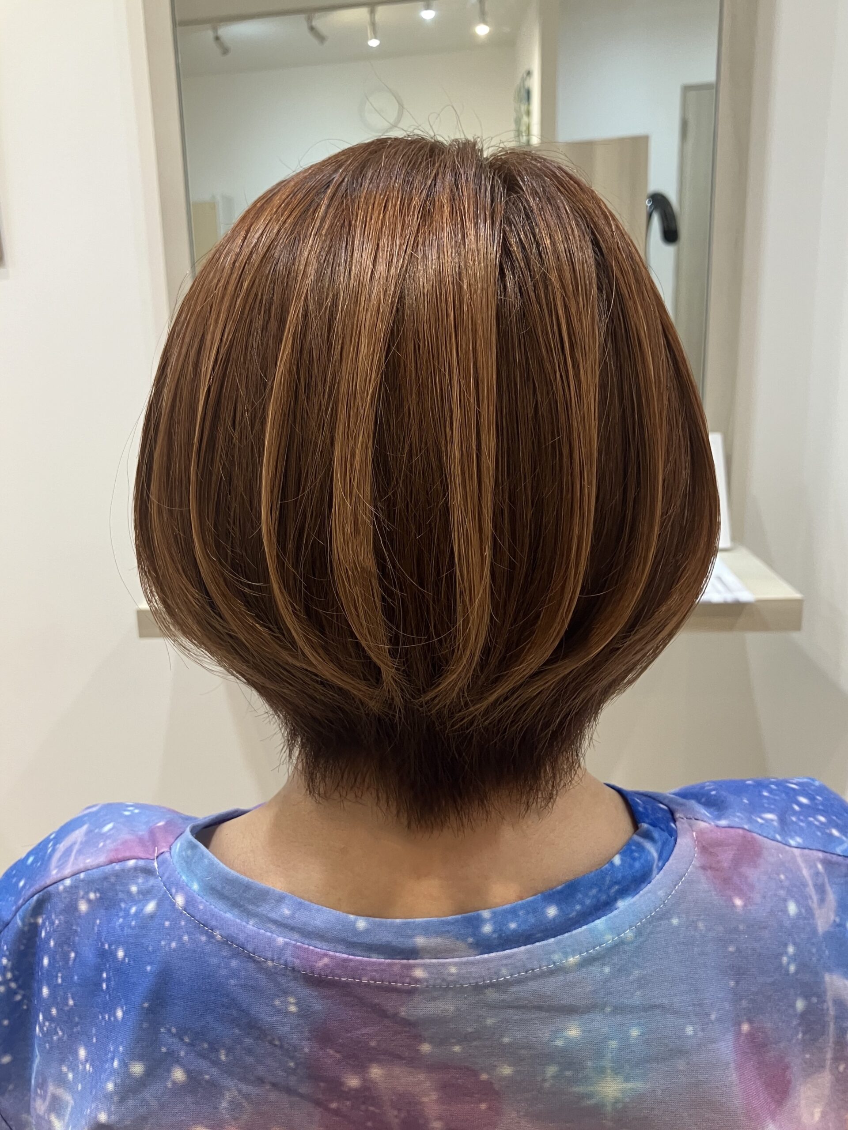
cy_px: 565
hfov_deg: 49.7
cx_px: 424
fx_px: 915
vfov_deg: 63.4
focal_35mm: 28
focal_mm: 3.99
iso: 80
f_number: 1.8
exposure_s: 1/50
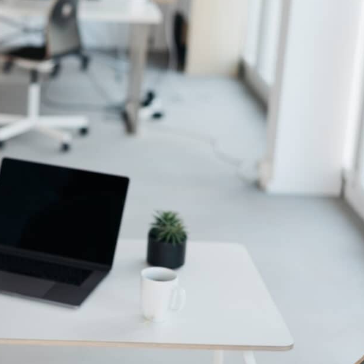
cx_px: 16
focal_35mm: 91
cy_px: 139
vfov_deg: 19.1
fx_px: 1083
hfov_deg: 18.7
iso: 160
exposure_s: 1/100
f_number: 2.2
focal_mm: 55
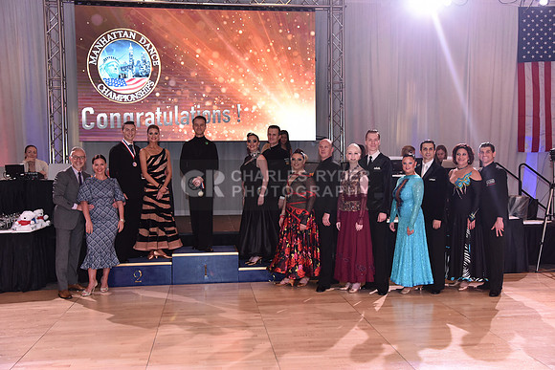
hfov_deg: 50.7
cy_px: 185
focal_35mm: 38
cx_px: 278
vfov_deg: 35.1
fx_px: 586
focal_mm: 38
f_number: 4.5
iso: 2000
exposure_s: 1/250
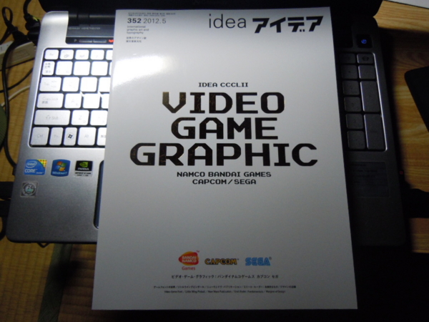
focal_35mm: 30
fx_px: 372
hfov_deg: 60.0
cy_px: 161
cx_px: 214
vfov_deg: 46.8
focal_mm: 5.4
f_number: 3.5
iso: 400
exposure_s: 1/40
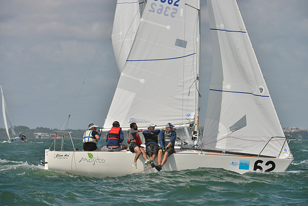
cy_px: 103
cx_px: 154
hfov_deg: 7.9
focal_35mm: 260
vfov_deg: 5.3
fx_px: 2225
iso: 280
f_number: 10
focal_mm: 260
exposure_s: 1/1250
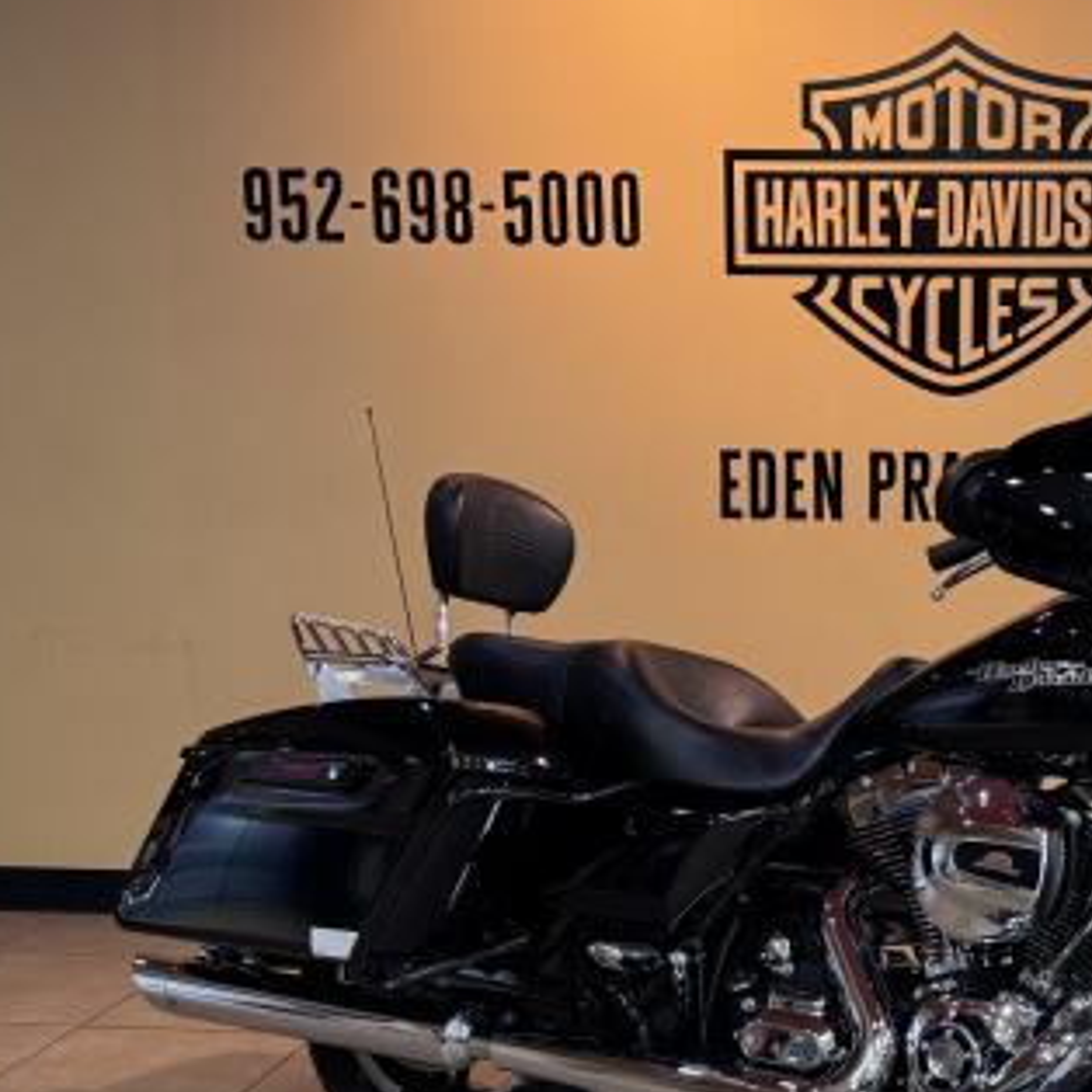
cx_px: 956
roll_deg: -0.3
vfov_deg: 31.4
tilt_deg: -9.2
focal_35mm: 54
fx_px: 1927
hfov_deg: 30.4
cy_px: 709
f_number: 1.78
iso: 200
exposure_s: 1/120
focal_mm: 6.76
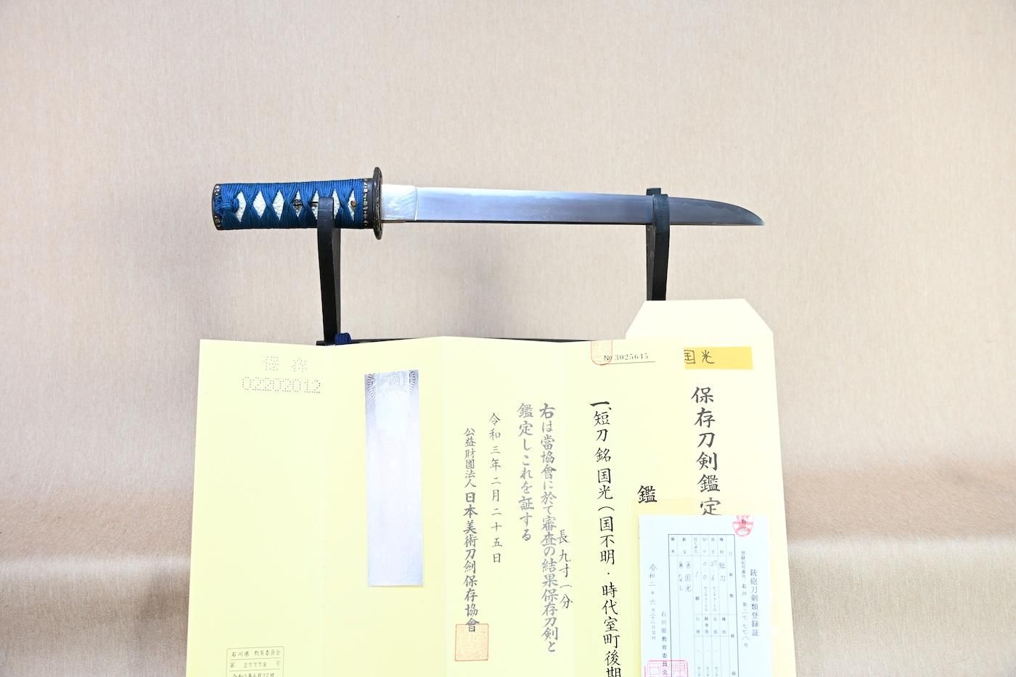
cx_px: 508
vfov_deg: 34.8
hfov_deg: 50.4
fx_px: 1079
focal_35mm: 38
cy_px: 338
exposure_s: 1/3
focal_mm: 25.5
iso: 100
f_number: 3.8
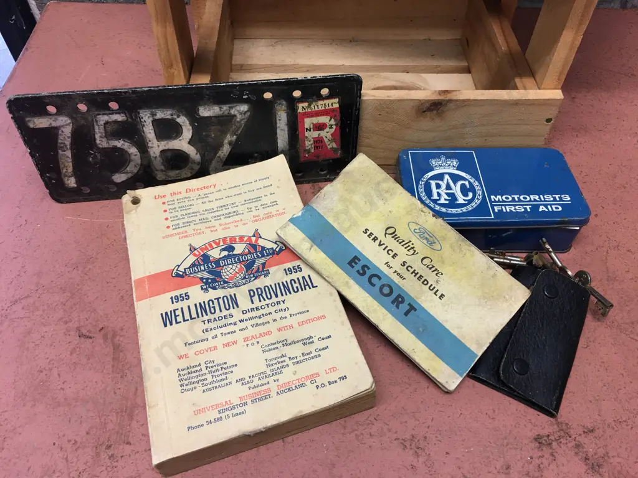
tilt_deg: -49.3
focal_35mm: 29
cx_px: 319
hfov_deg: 61.7
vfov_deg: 48.2
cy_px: 239
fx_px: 534
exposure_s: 1/33
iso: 50
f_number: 2.2
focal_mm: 4.15
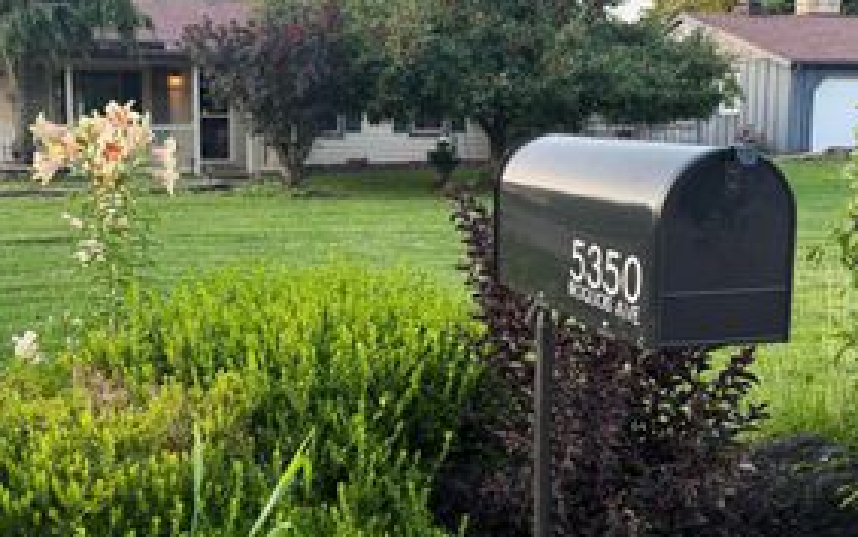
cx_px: 343
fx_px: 1052
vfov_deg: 28.6
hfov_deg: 44.1
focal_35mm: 45
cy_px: 253
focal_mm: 6.76
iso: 100
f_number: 1.78
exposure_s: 1/270
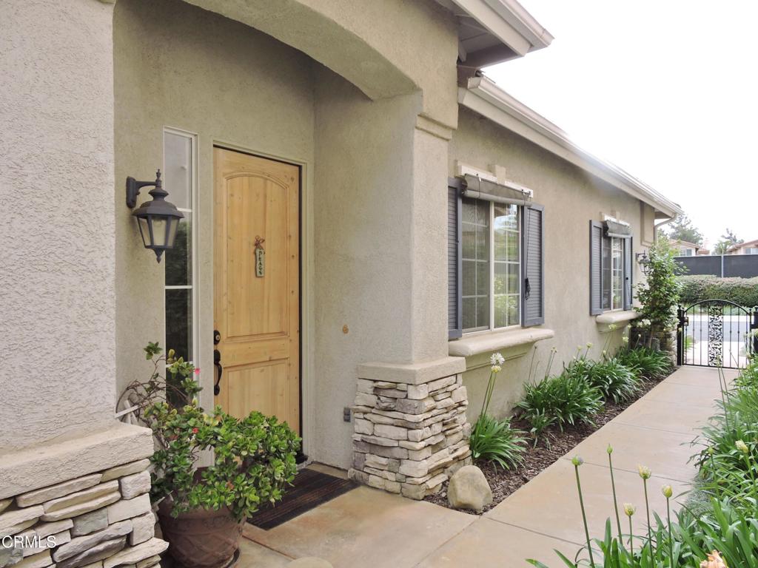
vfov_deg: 56.8
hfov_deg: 71.6
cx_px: 379
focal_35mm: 24
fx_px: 526
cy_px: 284
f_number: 3.3
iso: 100
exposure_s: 1/200
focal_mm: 4.3
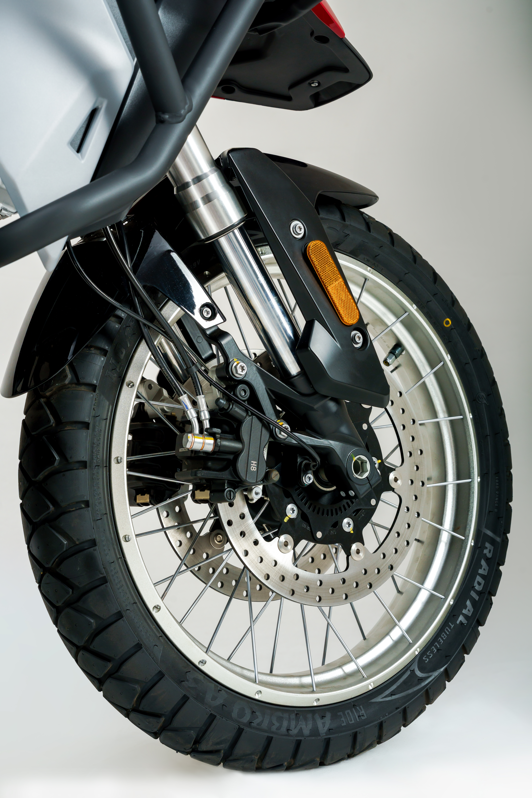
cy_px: 399
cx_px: 266
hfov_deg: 26.0
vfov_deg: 38.2
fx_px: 1153
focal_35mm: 52
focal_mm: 52
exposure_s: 1/160
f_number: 10
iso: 160
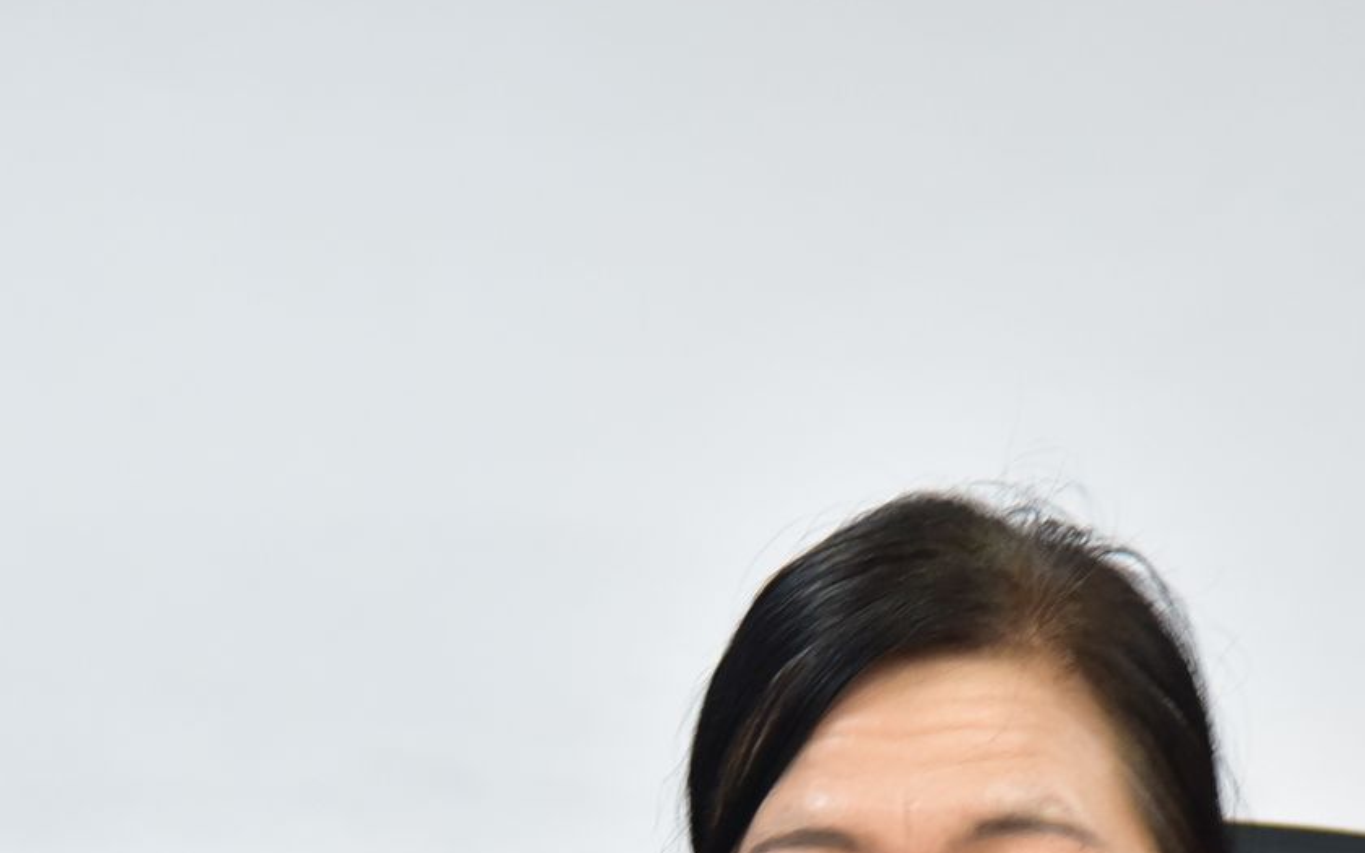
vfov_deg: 3.6
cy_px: 1258
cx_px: 861
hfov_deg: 5.8
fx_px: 13541
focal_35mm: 364
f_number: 4.5
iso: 2000
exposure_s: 1/80
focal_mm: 120
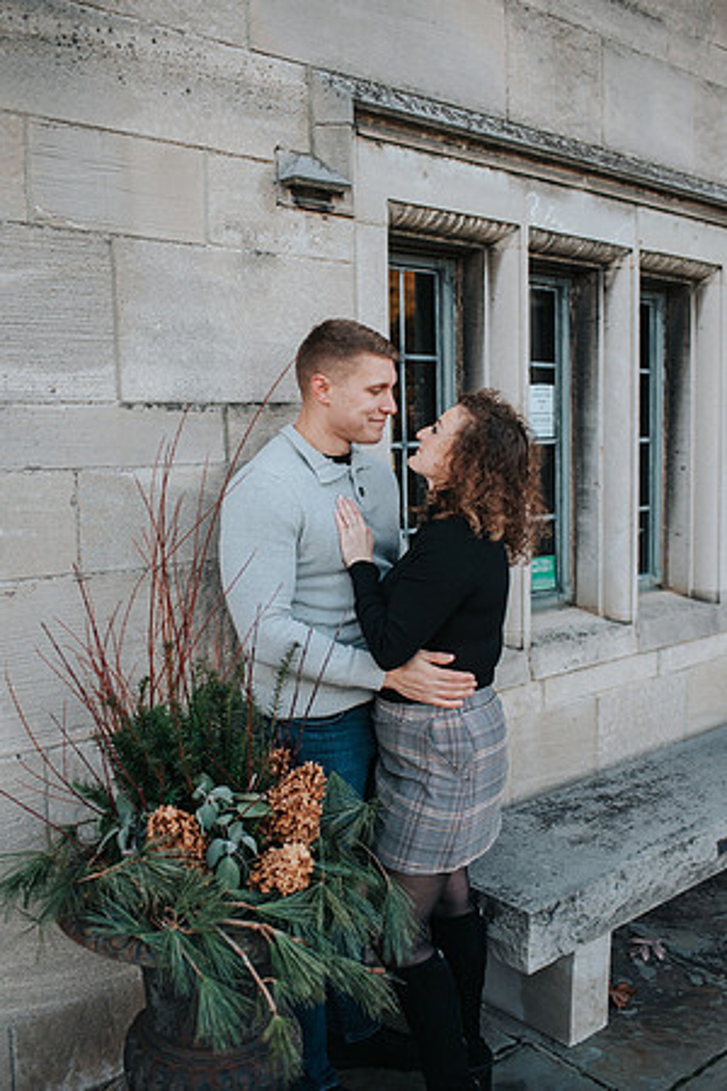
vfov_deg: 54.4
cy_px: 546
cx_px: 364
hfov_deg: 37.9
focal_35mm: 35
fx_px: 1060
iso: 640
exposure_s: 1/500
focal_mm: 35
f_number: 2.8
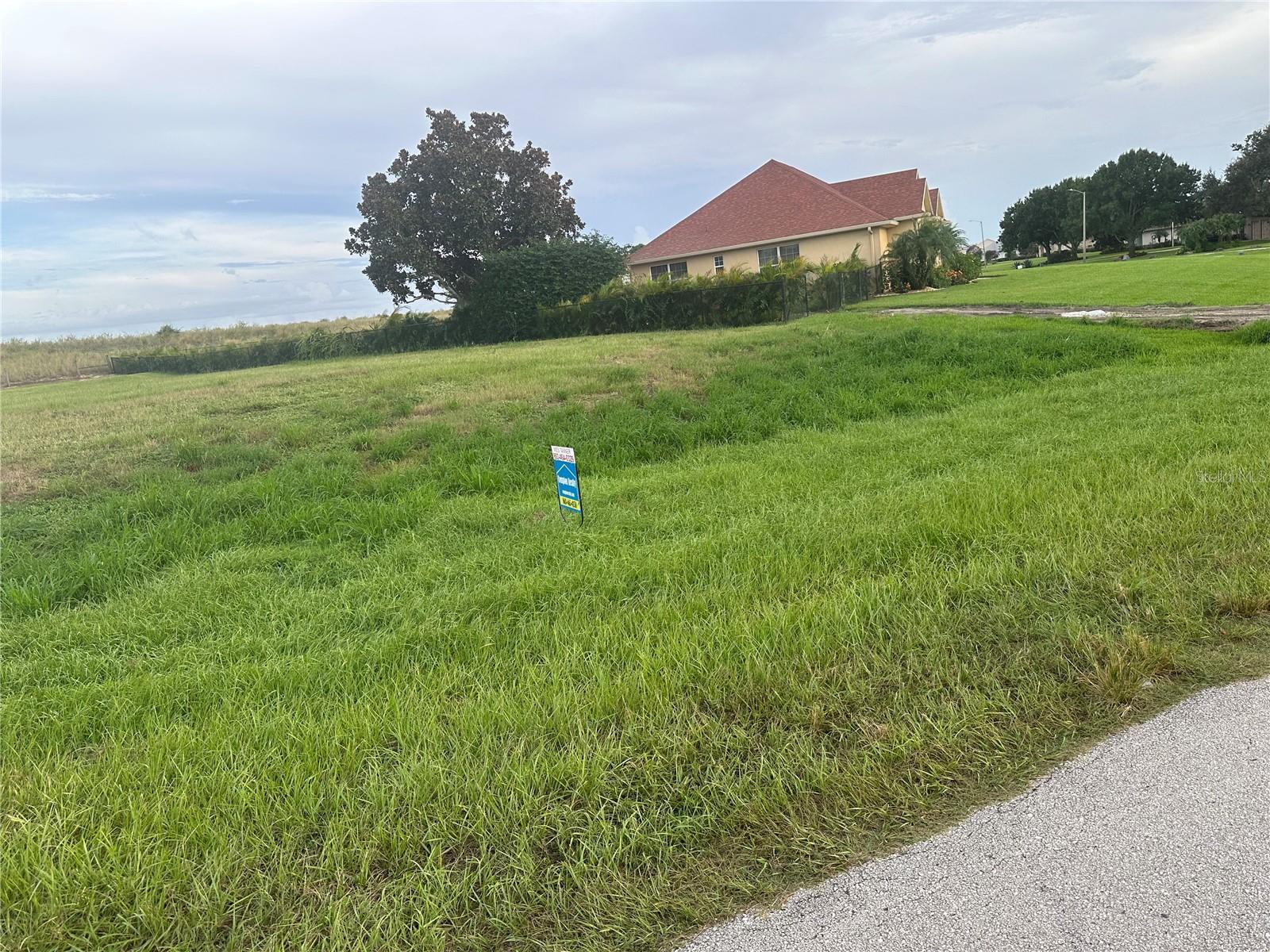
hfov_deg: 71.6
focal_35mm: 24
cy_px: 476
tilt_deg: -11.7
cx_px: 635
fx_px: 881
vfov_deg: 56.8
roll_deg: +5.9
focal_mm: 6.86
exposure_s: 1/704
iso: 80
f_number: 1.78
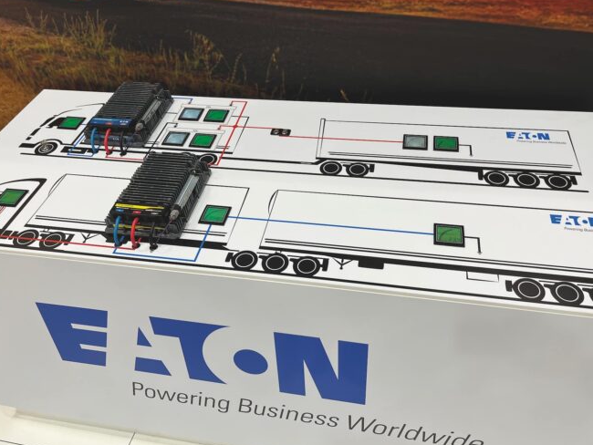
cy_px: 203
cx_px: 293
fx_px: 514
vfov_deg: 46.8
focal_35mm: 30
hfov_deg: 59.9
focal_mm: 5.1
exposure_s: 1/105
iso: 32
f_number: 1.6
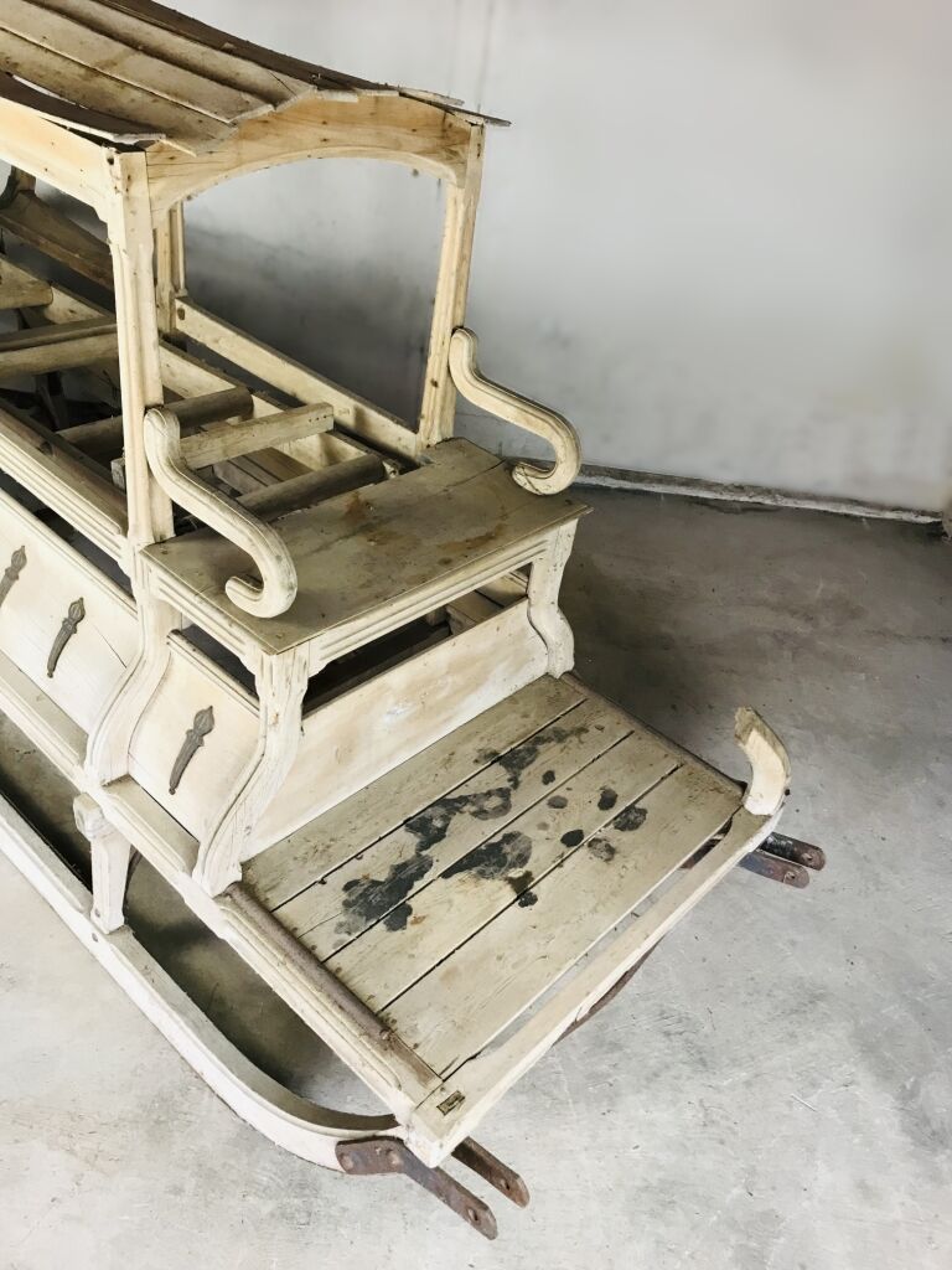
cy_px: 635
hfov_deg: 49.7
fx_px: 1027
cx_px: 476
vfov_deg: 63.4
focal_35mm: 28
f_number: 1.8
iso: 40
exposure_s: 1/20
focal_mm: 3.99
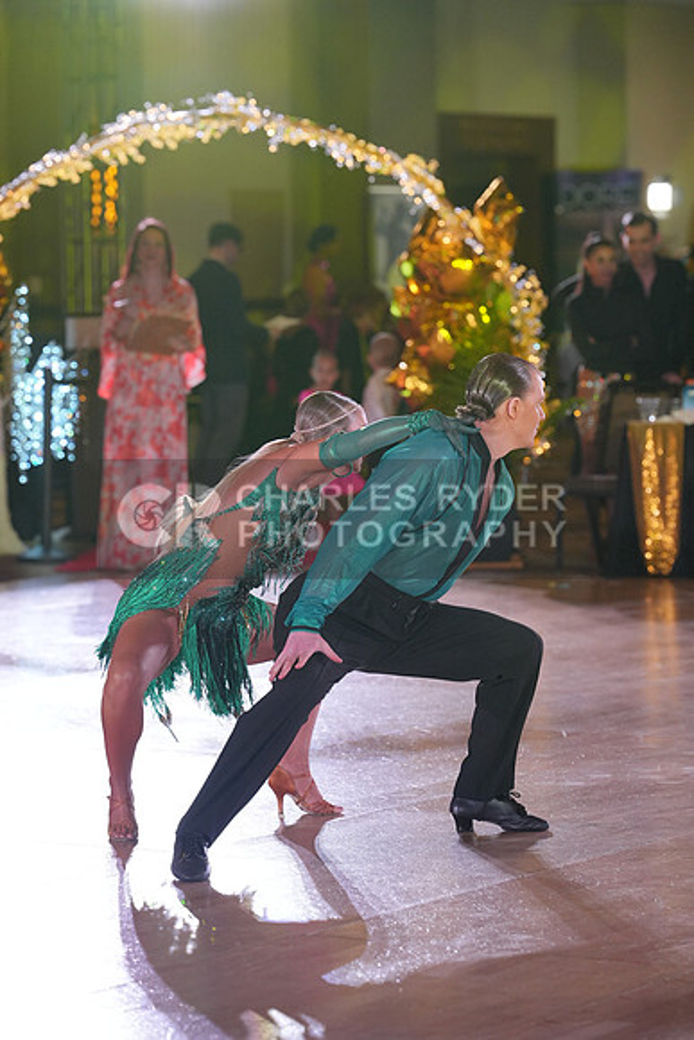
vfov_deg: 13.7
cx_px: 347
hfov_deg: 9.2
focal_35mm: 150
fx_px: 4335
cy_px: 520
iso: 2000
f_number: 4
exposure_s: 1/500
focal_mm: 150
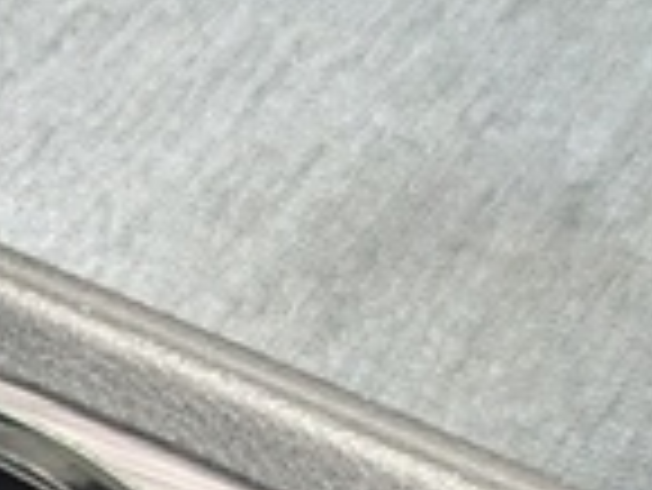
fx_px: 3186
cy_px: 692
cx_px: -787
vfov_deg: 8.6
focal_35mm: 169
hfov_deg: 10.4
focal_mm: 4.53
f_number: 1.7
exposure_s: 1/20
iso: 33
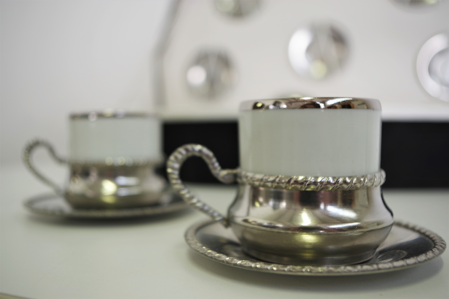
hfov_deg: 53.1
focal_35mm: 36
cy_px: 150
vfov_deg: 36.9
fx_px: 449
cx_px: 224
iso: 400
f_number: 4
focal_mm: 24.38
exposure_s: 1/60
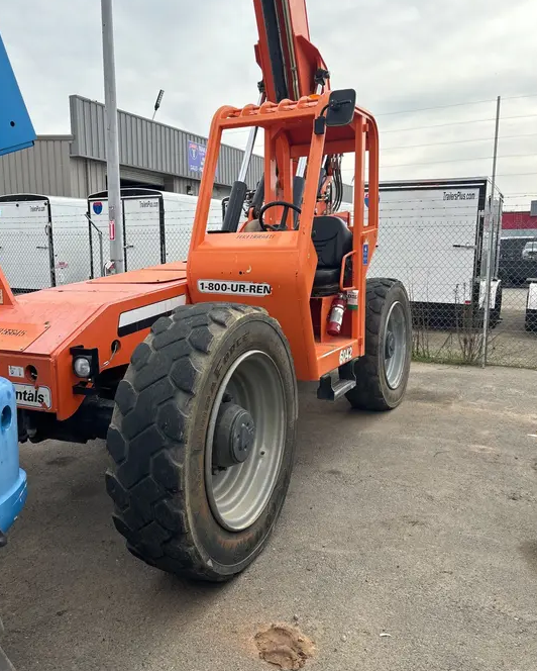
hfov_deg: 51.6
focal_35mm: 28
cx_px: 264
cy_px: 324
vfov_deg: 62.2
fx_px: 556
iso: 50
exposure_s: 1/2710
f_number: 1.6
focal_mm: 5.96
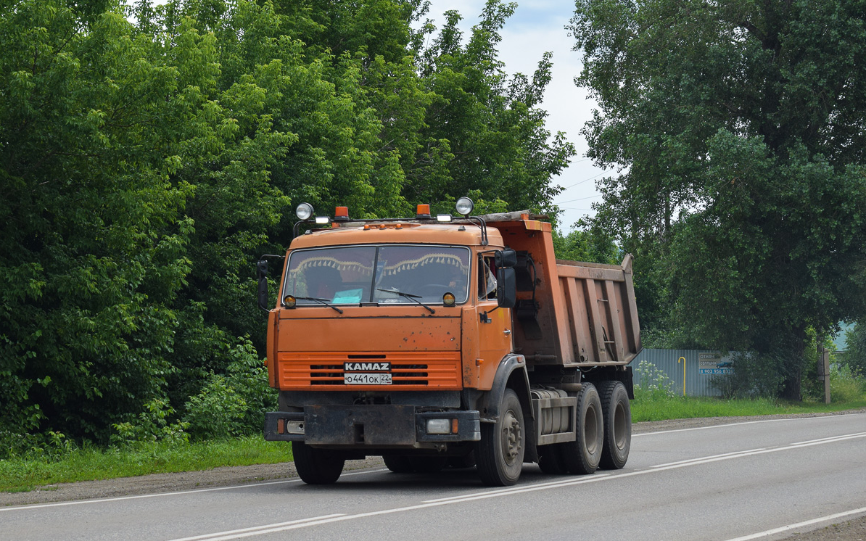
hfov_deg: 24.5
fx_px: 1994
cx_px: 432
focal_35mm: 85
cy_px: 284
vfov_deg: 15.4
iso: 200
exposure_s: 1/640
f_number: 6.3
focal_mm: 55
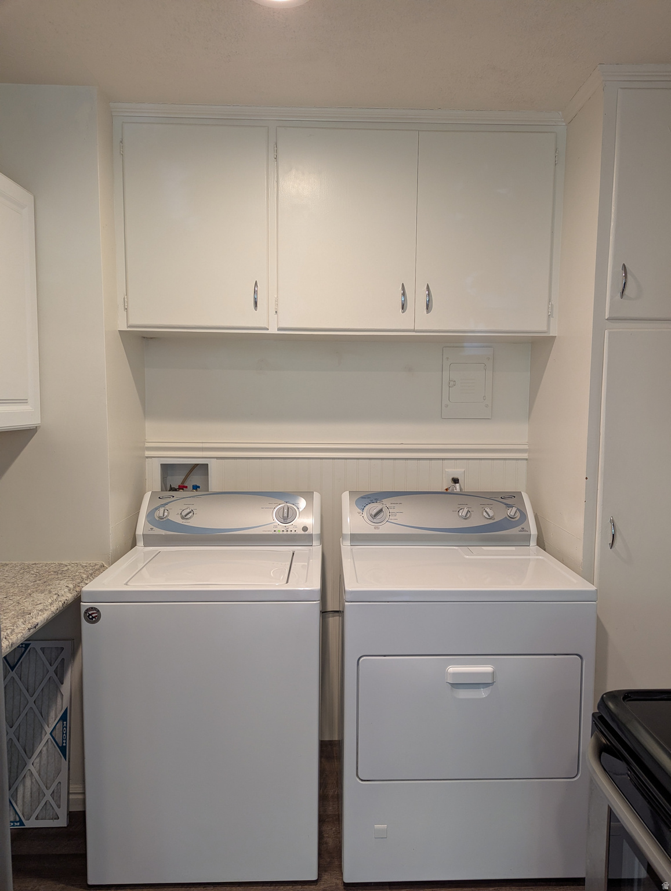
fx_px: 619
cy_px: 446
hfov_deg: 56.9
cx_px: 336
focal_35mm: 24
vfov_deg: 71.5
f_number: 1.85
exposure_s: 1/60
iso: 229
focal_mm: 6.81
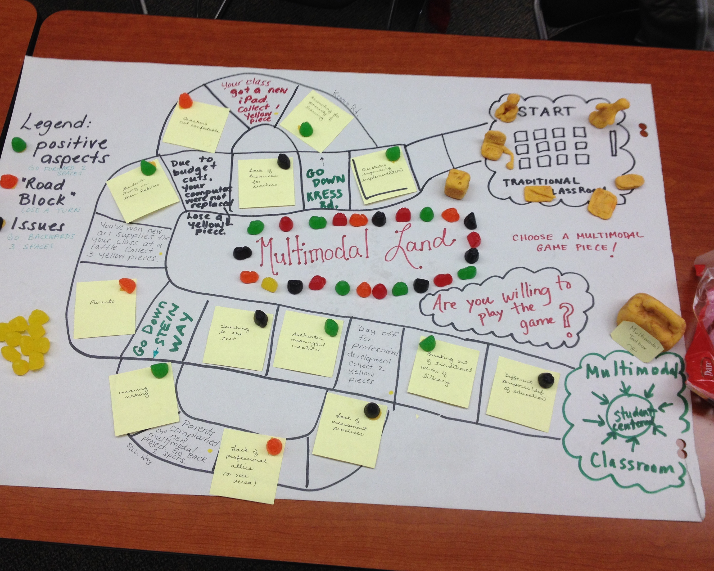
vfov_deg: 40.1
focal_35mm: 37
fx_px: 782
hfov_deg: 49.1
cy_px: 288
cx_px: 351
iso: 64
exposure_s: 1/60
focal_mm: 4.28
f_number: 2.4
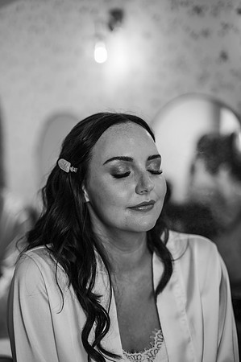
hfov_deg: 26.9
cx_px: 120
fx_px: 503
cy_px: 181
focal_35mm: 50
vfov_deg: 39.6
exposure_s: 1/250
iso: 140
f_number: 1.4
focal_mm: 50
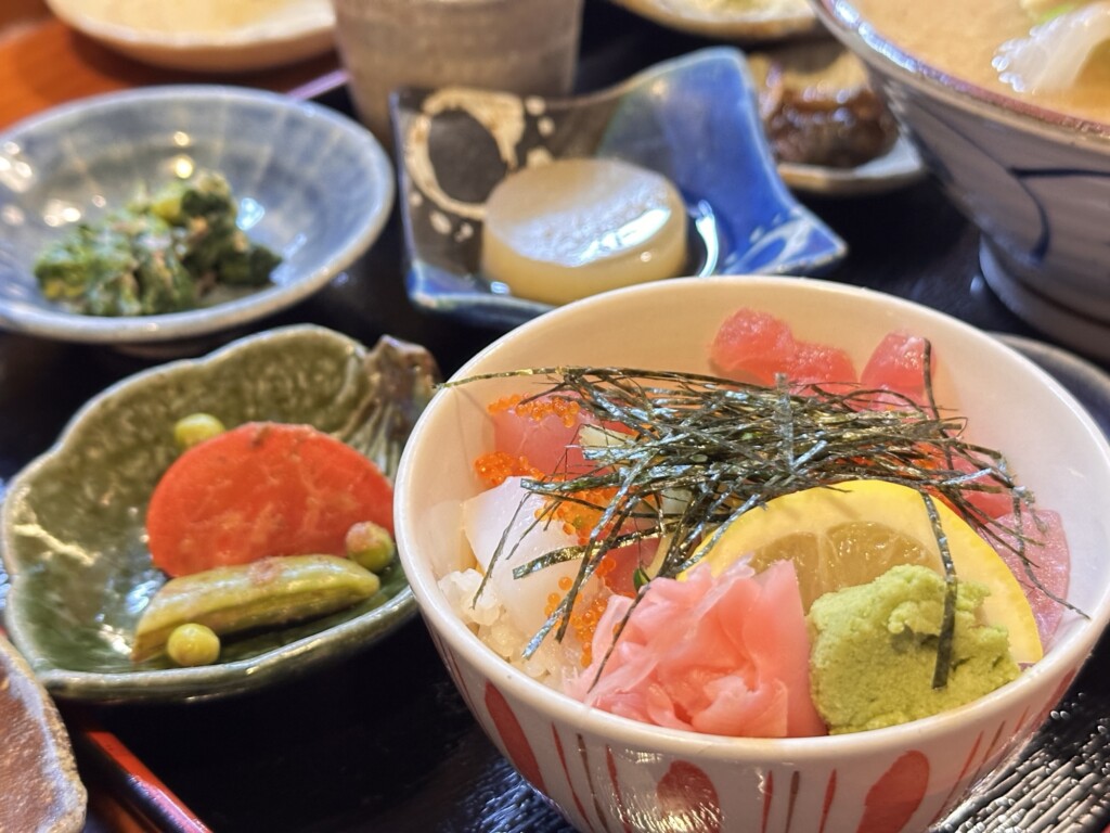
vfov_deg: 30.3
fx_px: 1539
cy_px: 416
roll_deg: +2.7
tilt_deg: -37.9
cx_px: 555
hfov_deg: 39.7
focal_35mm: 48
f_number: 1.78
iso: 400
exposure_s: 1/30
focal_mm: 6.86
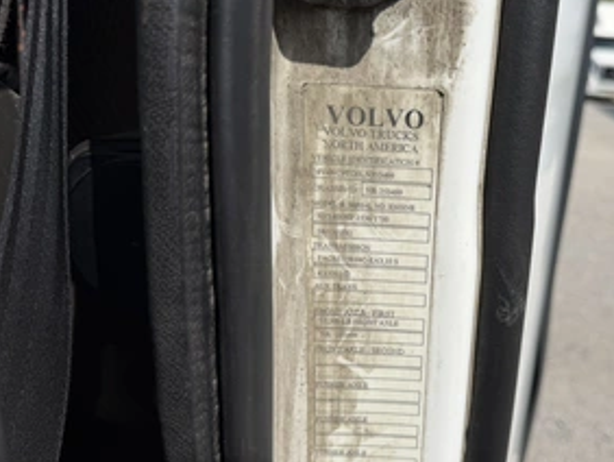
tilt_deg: -19.7
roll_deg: -5.6
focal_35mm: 34
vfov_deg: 41.6
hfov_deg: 52.4
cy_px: 285
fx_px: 604
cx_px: 431
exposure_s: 1/6711
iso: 80
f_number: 1.78
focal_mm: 6.76
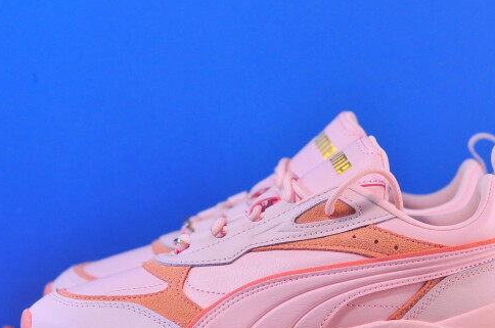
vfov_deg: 11.0
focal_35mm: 124
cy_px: 204
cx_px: 282
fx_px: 1702
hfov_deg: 16.5
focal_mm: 50
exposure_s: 1/250
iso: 250
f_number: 3.2
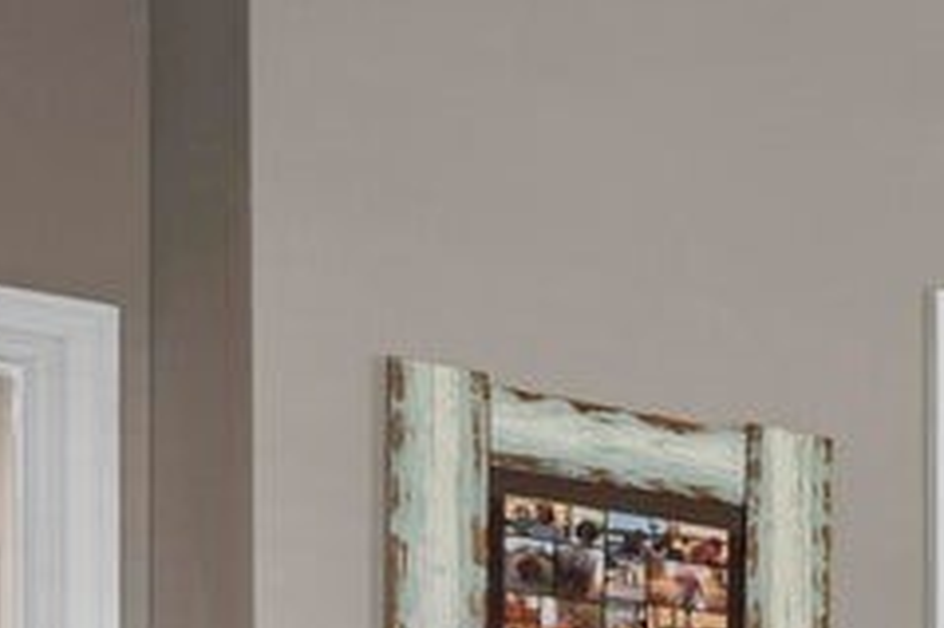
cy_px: 1224
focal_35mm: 103
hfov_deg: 13.0
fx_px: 2699
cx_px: 2465
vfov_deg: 11.9
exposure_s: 1/1.67
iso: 200
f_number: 8
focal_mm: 16
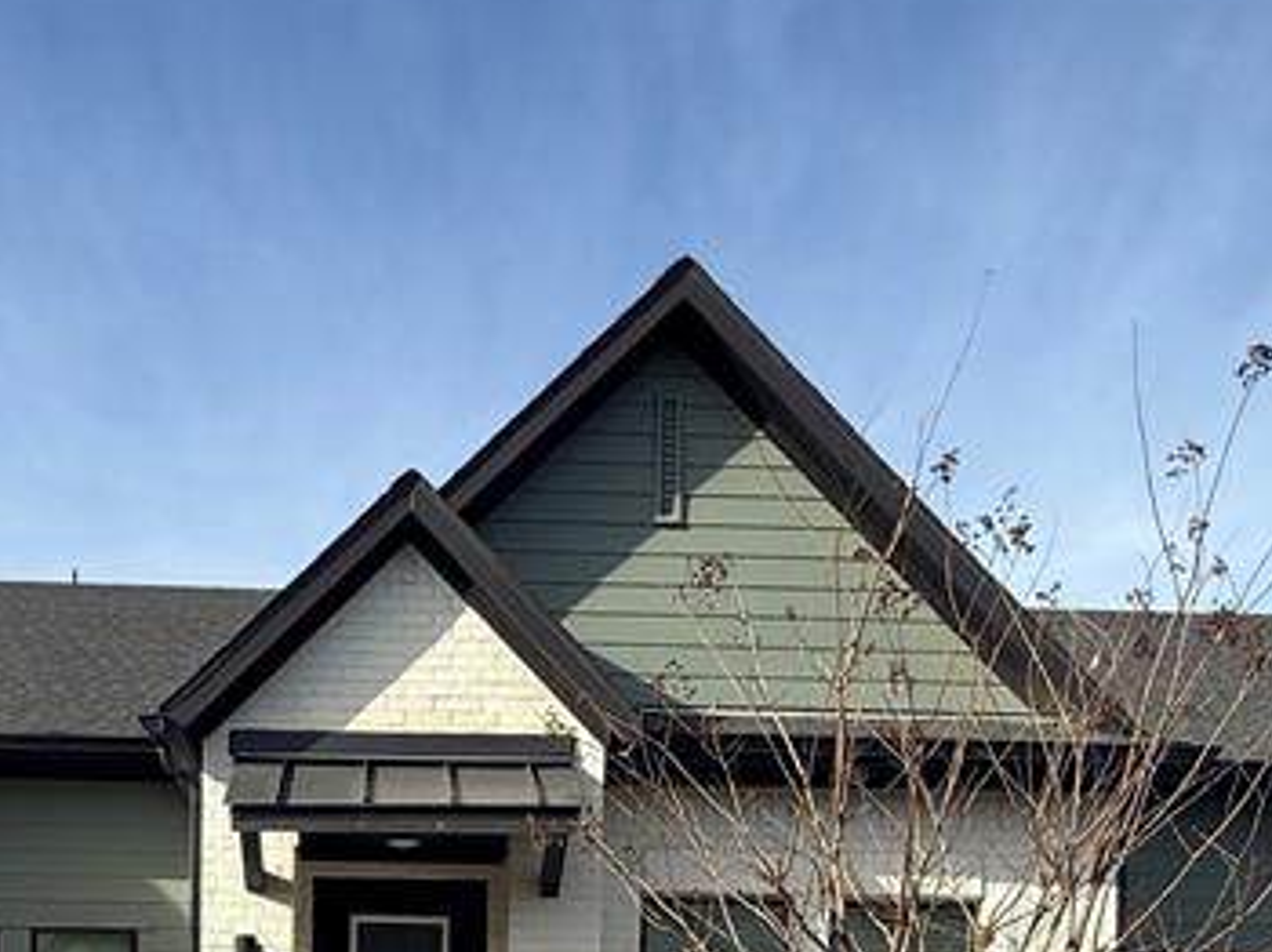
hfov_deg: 45.2
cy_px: 1108
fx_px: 1506
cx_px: 432
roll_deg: -0.7
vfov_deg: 30.4
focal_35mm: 41
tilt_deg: +0.5
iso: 50
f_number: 2.2
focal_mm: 2.22
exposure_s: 1/1211
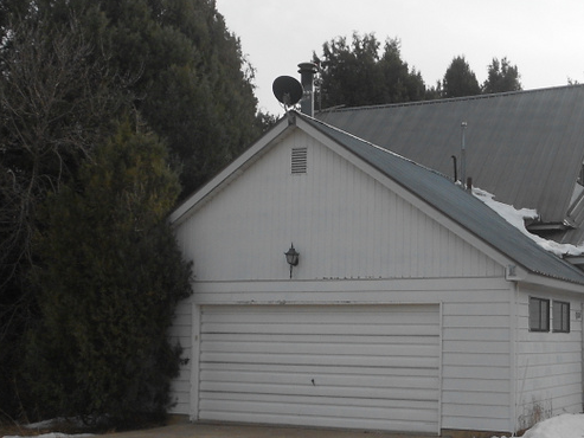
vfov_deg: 27.0
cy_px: 258
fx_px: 911
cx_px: 392
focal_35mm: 54
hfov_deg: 35.2
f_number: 3.2
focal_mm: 4.6
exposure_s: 1/1250
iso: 80
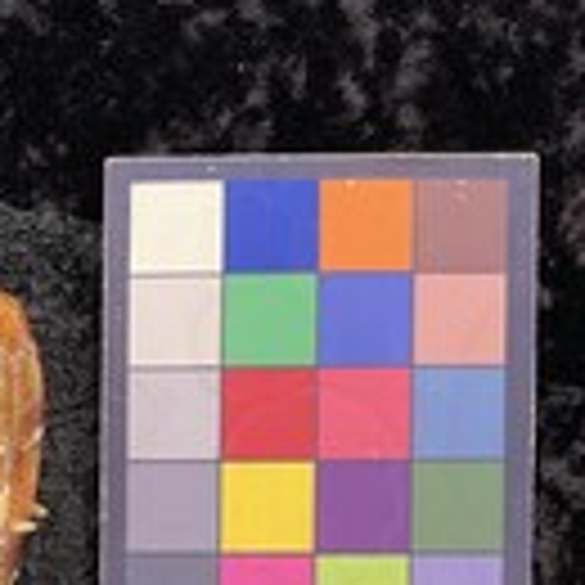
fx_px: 1319
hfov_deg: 22.4
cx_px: -171
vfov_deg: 24.1
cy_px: 556
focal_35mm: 69
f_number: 1.8
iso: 64
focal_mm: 3
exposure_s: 1/50
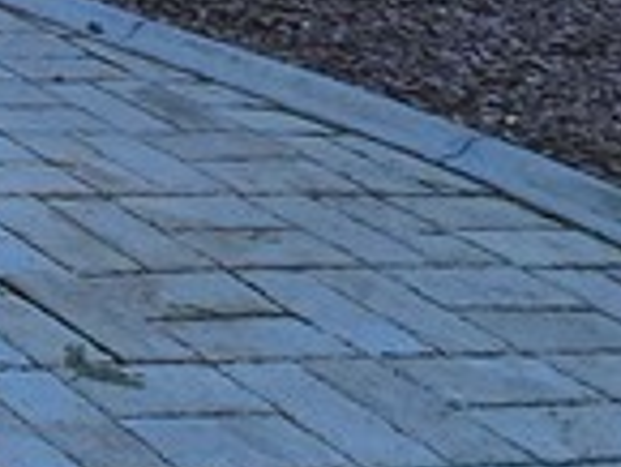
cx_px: -1156
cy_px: -741
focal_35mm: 92
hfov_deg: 12.1
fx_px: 1652
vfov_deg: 12.0
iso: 50
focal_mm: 2.2
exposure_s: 1/485
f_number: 2.2
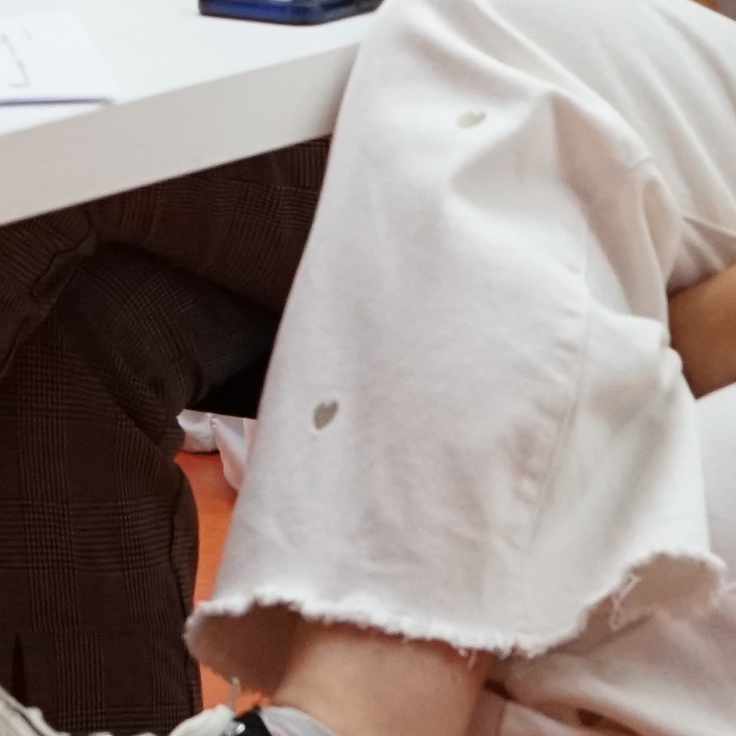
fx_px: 6639
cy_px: -654
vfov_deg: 6.2
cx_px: -259
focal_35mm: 276
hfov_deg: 6.3
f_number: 5.6
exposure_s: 1/250
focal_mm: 50
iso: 2500
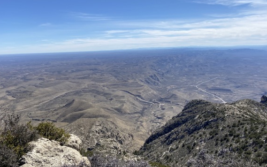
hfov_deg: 61.2
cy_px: 79
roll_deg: +0.6
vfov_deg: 40.6
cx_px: 138
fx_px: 226
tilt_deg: -8.5
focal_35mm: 31
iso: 32
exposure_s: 1/4831
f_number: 1.8
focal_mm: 4.25
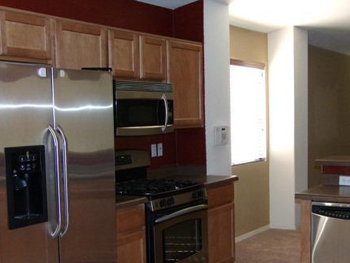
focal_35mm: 60
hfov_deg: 31.9
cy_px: 192
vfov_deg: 24.2
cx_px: 235
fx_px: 607
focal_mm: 7.2
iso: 321
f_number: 3.6
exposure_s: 1/26
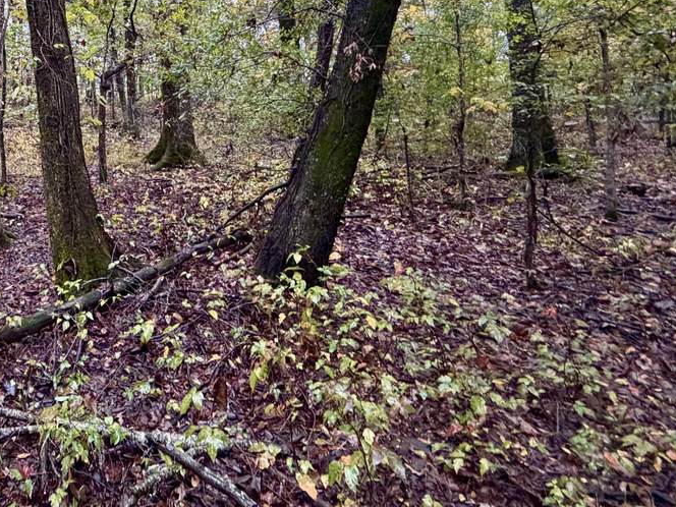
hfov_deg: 57.4
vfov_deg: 46.4
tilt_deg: +5.1
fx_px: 527
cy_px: 51
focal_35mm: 27
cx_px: 84
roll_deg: +0.1
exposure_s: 1/121
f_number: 2.2
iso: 320
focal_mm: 2.22
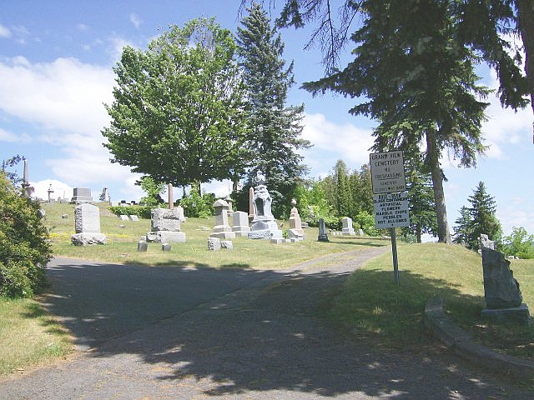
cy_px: 200
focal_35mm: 36
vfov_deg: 39.7
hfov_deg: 51.4
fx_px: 555
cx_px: 267
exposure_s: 1/663
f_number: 4.7
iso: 100
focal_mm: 6
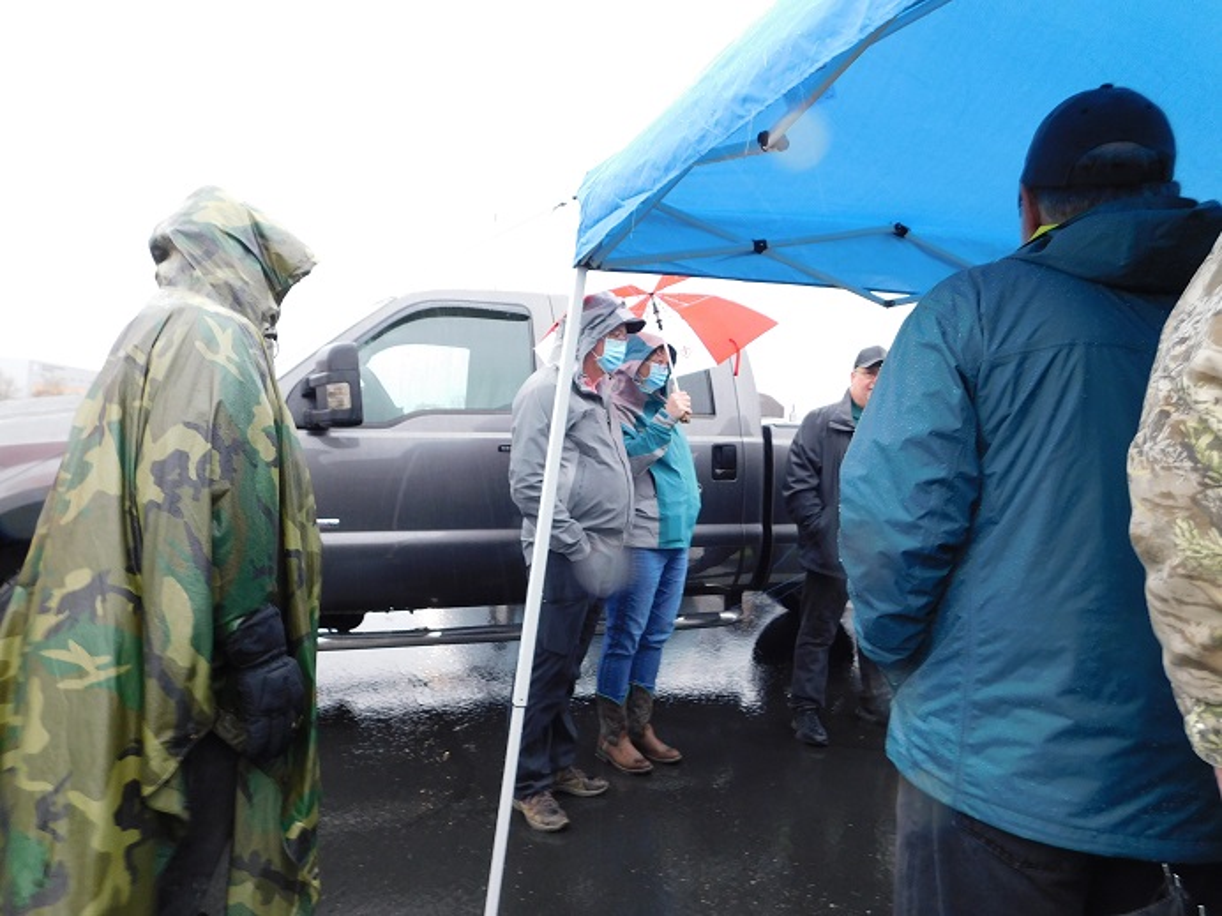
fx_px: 812
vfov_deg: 58.9
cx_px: 611
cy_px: 458
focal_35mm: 23
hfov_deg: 73.9
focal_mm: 4
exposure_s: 1/30
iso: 160
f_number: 3
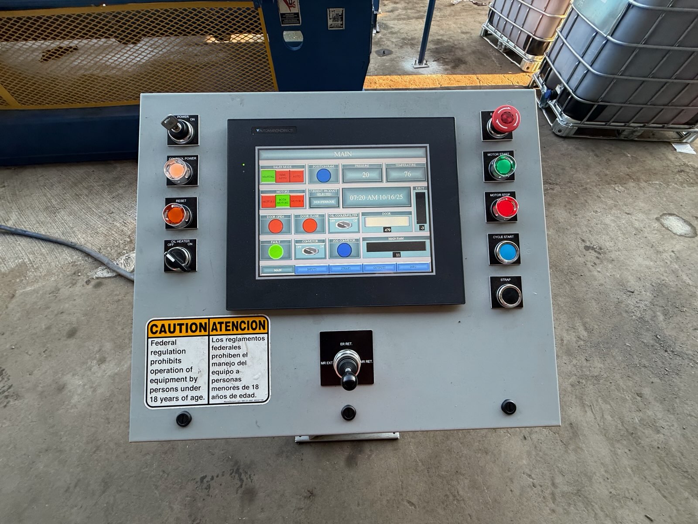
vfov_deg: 85.7
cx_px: 349
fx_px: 282
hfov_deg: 102.1
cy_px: 262
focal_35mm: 14
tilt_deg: -57.2
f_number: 2.2
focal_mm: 2.22
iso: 100
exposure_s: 1/99
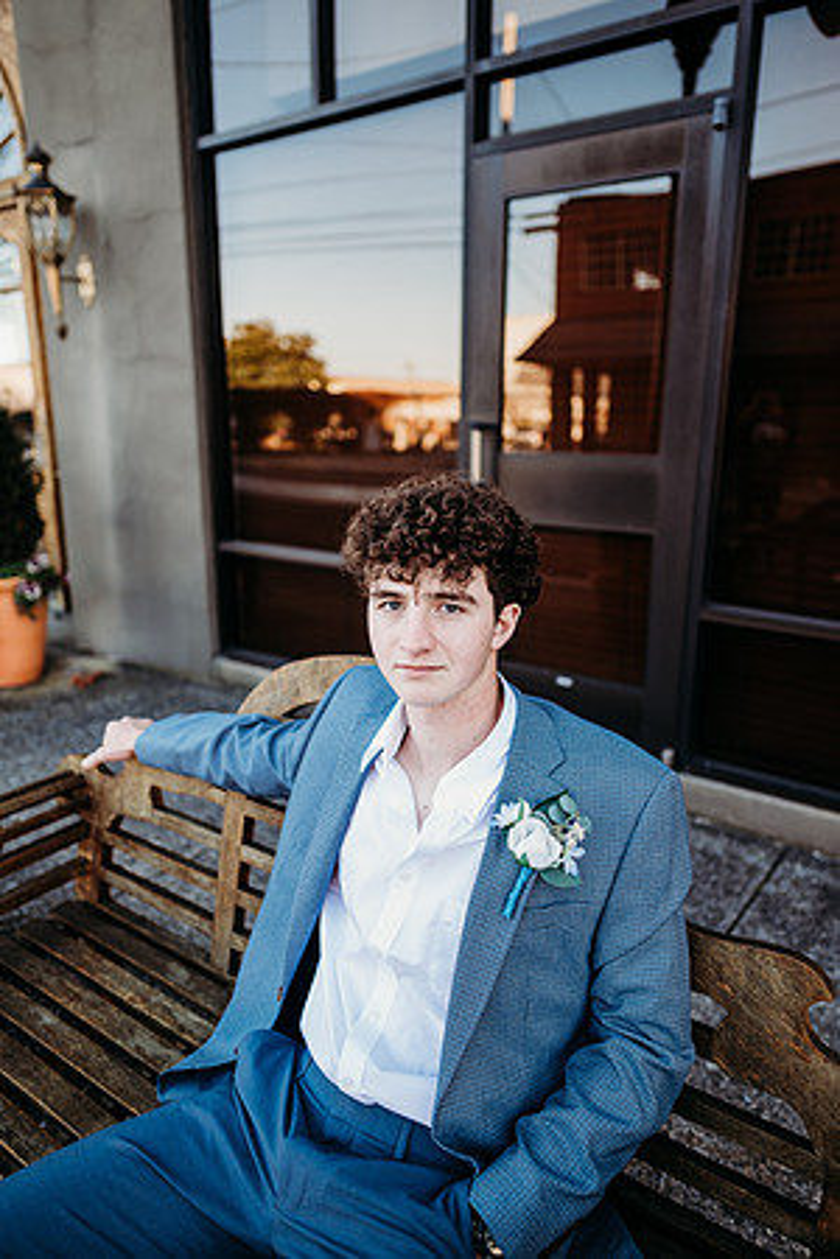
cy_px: 630
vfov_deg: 73.7
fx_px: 840
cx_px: 420
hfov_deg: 53.1
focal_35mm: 24
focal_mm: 24
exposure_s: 1/320
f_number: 2
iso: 160
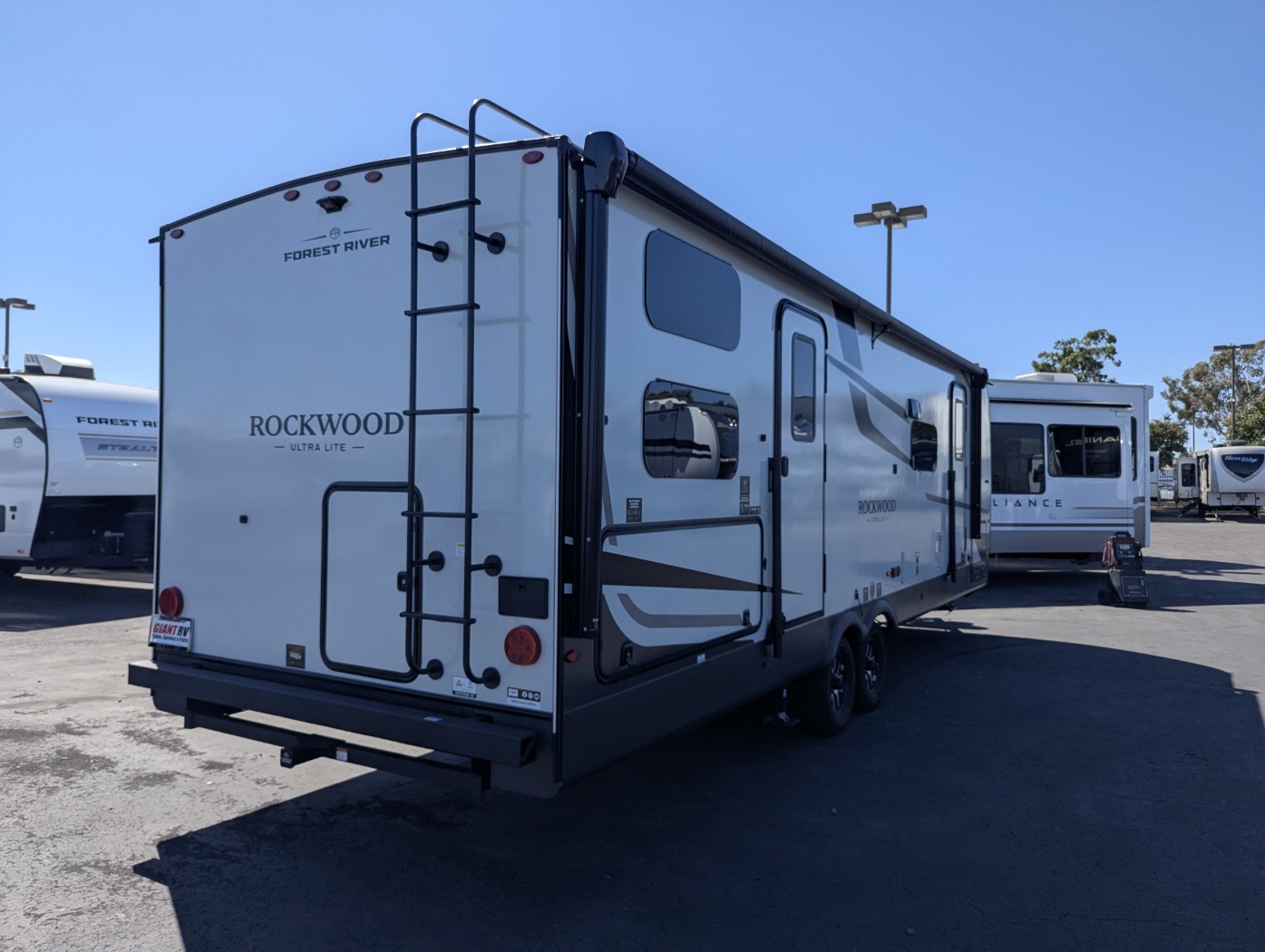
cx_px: 632
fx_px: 878
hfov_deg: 71.5
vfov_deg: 56.9
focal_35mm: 24
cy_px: 476
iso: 47
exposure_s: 1/2358
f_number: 1.85
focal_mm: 6.81
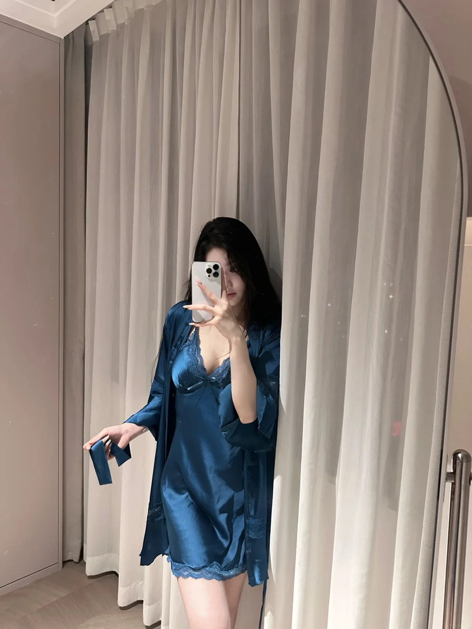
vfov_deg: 71.6
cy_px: 314
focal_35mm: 24
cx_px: 236
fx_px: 436
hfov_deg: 56.8
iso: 500
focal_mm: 6.86
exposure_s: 1/50
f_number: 1.78
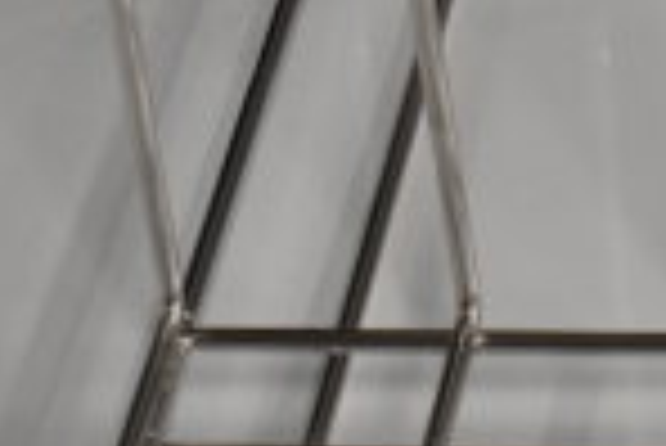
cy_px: 191
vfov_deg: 6.2
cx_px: 1287
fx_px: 4111
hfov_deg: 8.8
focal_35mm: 222
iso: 1400
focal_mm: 36
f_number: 4.8
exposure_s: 1/60
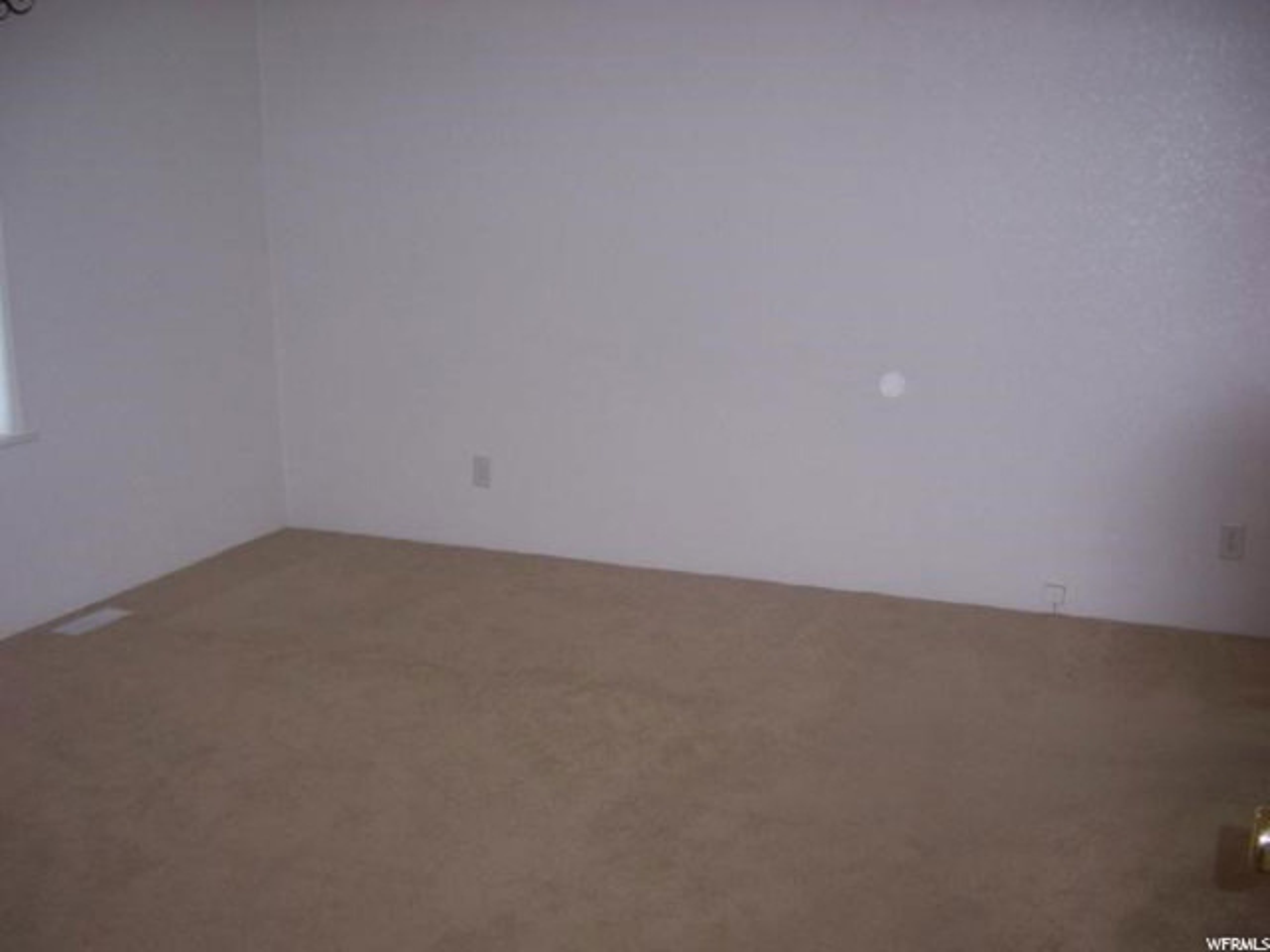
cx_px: 635
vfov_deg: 39.7
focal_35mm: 36
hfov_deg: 51.4
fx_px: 1321
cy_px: 476
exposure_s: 1/60
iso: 125
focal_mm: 6.2
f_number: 2.8
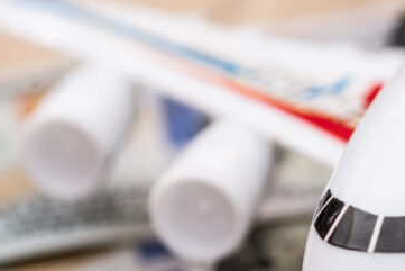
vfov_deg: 4.6
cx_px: 455
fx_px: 3354
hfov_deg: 6.9
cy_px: 374
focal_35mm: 298
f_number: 9
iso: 320
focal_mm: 105
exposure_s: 1/200
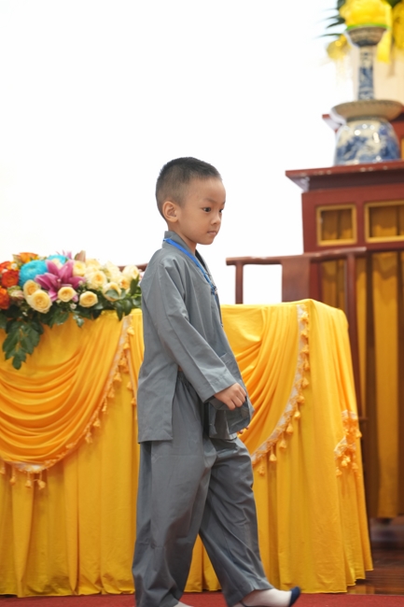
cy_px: 304
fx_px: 1566
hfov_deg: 14.7
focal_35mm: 93
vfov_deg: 21.9
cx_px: 202
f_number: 2.8
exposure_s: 1/160
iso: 2000
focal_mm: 93
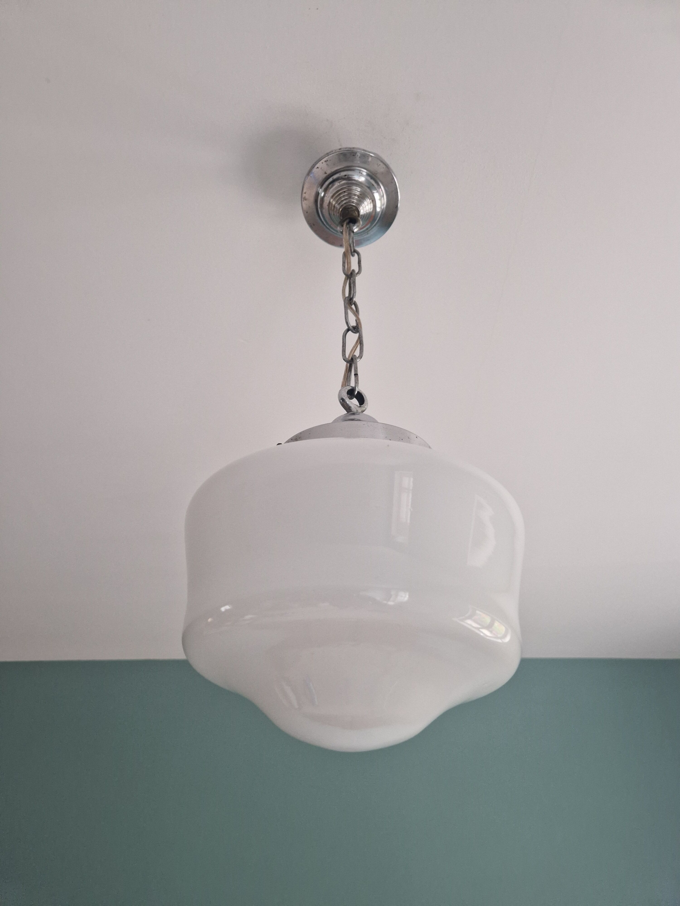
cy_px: 453
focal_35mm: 23
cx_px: 340
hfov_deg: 58.9
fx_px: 602
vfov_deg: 73.9
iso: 80
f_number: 1.8
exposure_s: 1/100
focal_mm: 5.4
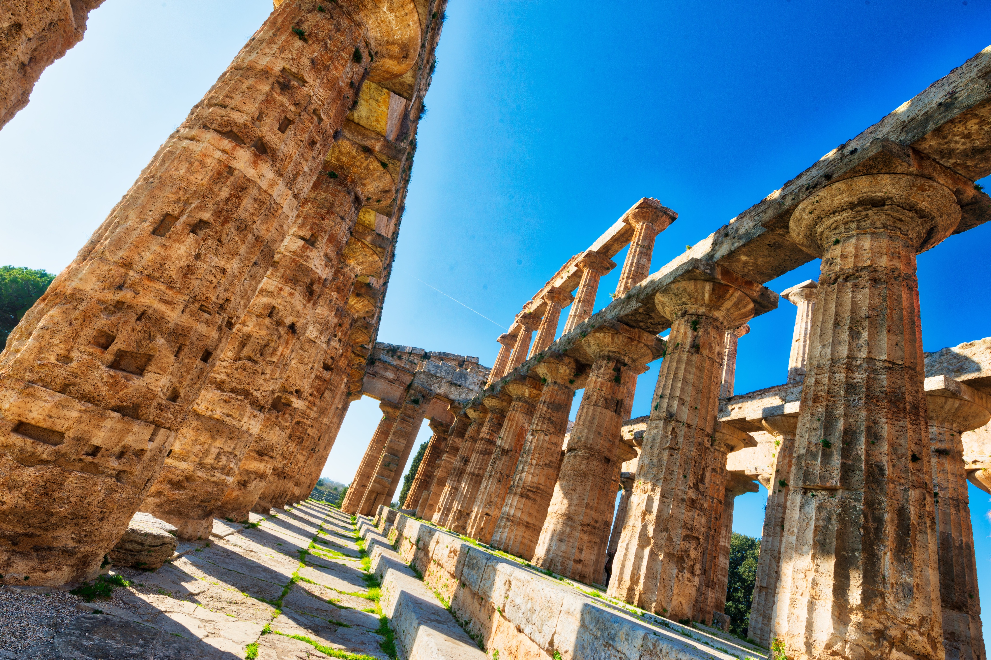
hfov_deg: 90.0
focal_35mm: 18
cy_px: 330
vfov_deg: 67.4
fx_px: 495
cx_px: 496
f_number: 14
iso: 100
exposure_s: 1/100
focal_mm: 18
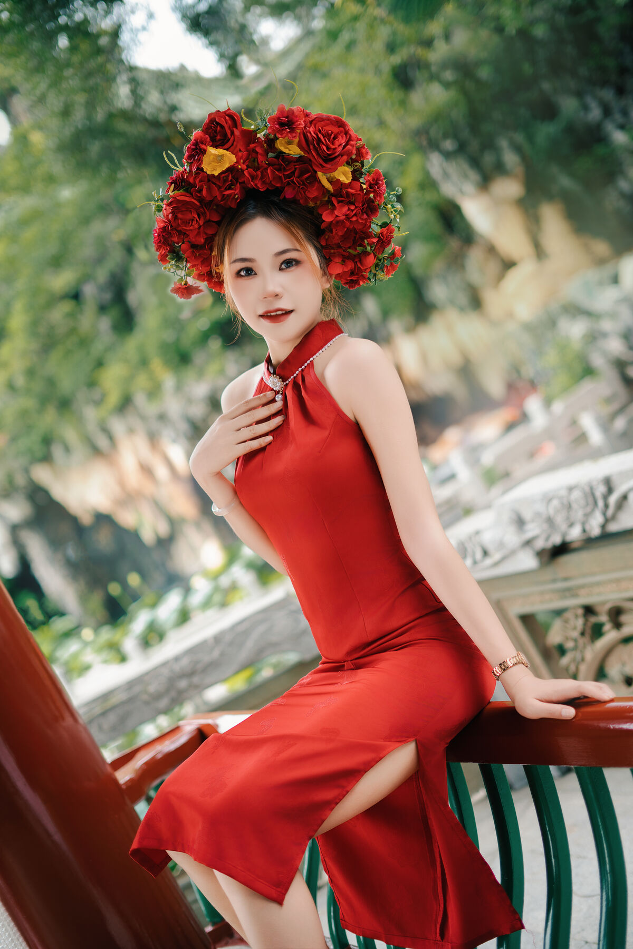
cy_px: 474
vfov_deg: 39.6
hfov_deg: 27.0
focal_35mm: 50
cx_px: 316
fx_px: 1318
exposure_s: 1/200
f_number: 2
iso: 100
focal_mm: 50
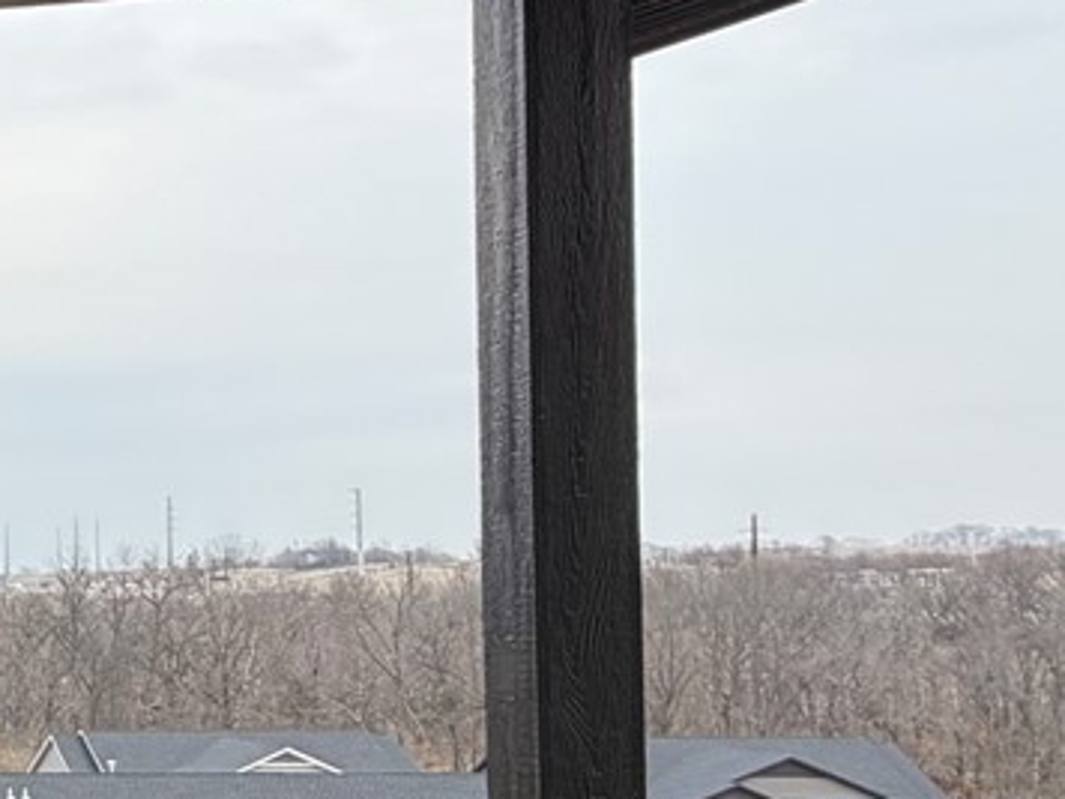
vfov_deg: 23.0
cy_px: 604
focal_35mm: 63
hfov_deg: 21.0
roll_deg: +1.6
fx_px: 1938
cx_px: -850
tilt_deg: -0.3
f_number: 2.2
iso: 40
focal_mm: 2.22
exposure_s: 1/686
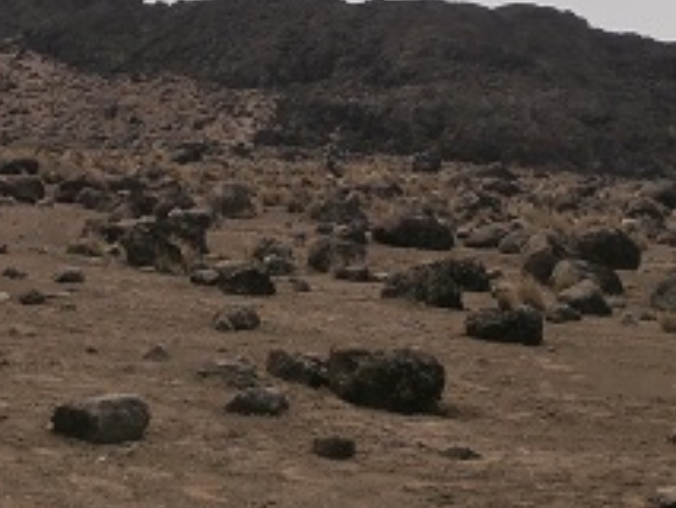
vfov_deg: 16.1
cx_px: 276
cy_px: 78
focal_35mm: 91
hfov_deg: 21.5
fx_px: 1778
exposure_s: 1/1250
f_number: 3.6
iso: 80
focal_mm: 5.93
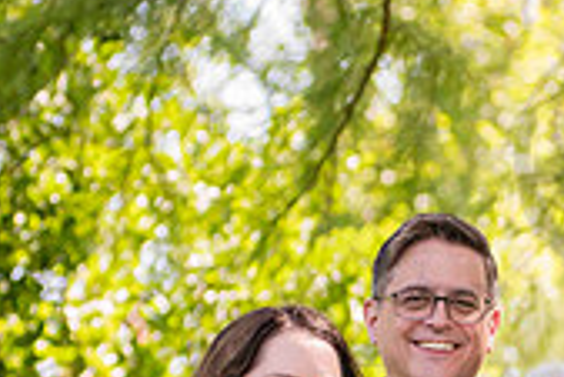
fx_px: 4296
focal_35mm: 274
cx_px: 637
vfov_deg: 5.0
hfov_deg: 7.5
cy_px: 566
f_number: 3.5
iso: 400
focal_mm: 80
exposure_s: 1/320
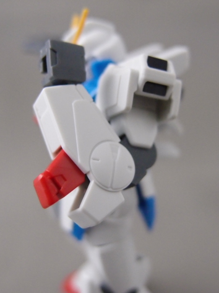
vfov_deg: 49.0
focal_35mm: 38
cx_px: 117
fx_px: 321
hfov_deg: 37.7
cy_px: 147
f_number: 1.8
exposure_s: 1/80
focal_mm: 6
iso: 500
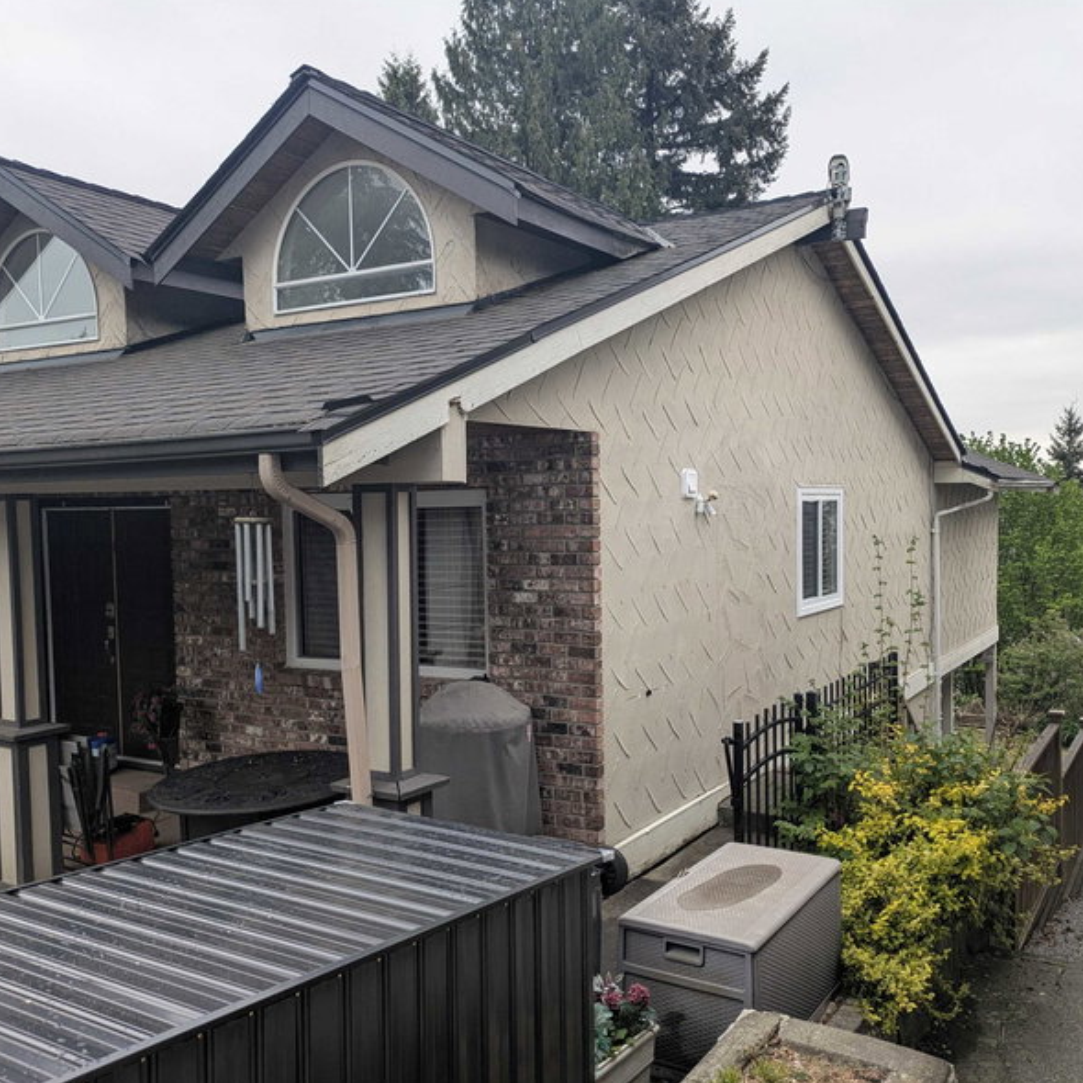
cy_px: 544
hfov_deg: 53.9
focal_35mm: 30
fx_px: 1062
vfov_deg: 54.0
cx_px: 597
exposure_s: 1/602
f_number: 1.89
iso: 47
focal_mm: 5.43
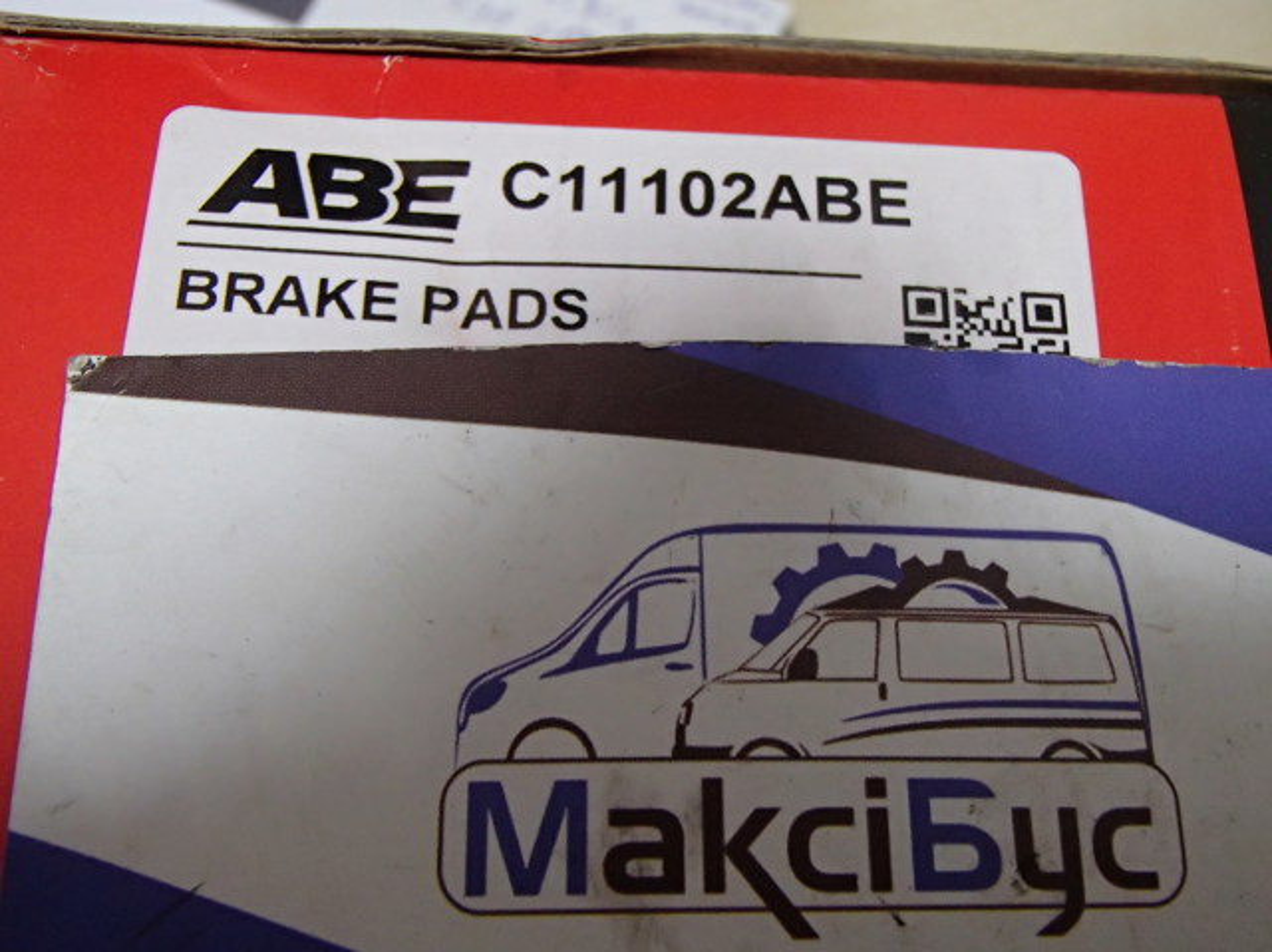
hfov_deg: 50.2
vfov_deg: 38.6
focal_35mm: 37
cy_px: 476
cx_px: 636
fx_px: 1359
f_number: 4.7
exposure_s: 1/50
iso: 800
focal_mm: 6.64
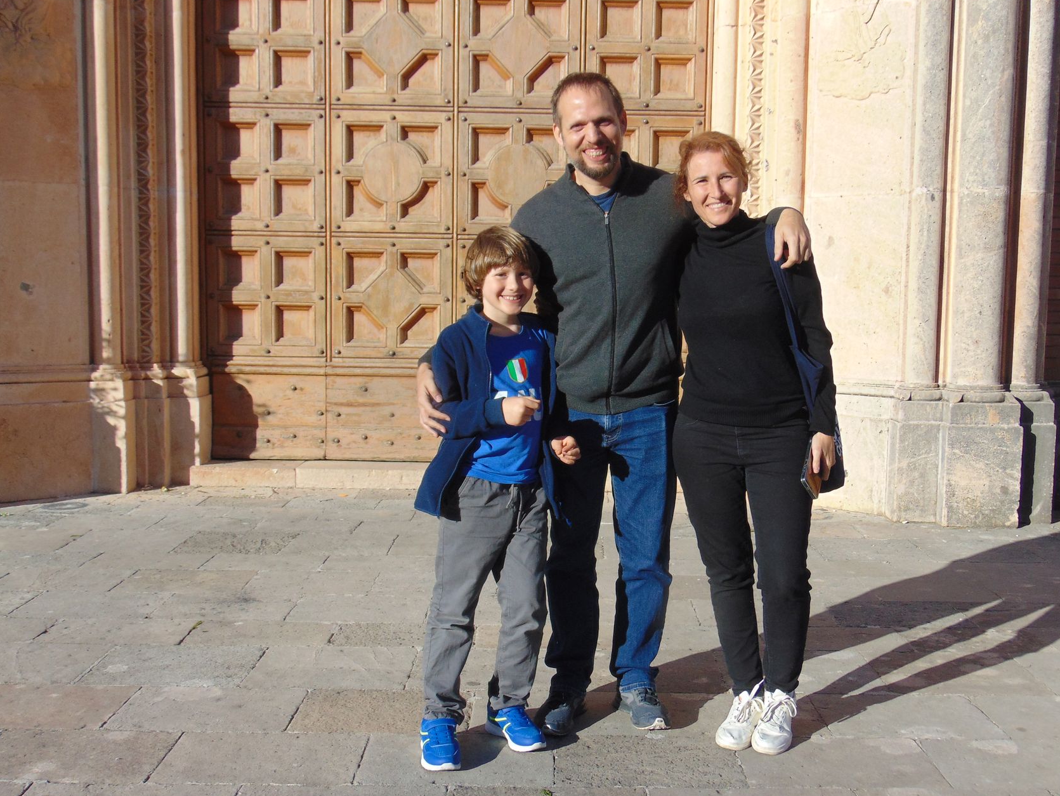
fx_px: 1286
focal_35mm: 42
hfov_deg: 44.8
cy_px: 420
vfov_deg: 34.4
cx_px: 569
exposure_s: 1/200
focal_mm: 6.9
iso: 80
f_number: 8.5
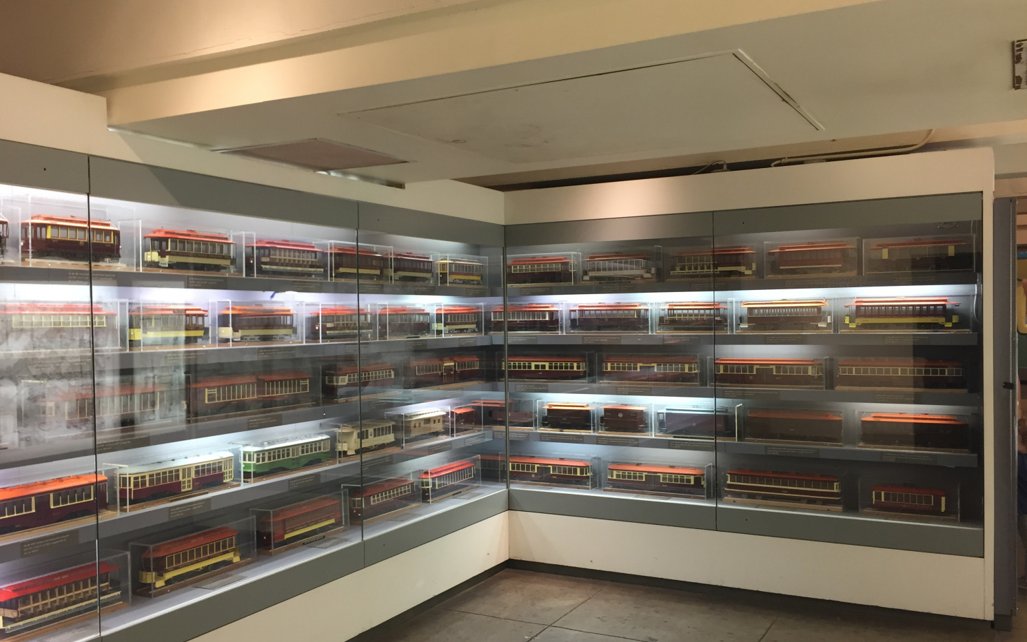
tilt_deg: -0.8
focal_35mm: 33
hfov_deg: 58.1
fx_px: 924
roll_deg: +0.2
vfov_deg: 38.3
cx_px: 484
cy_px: 340
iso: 64
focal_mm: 4.15
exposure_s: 1/30
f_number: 2.2
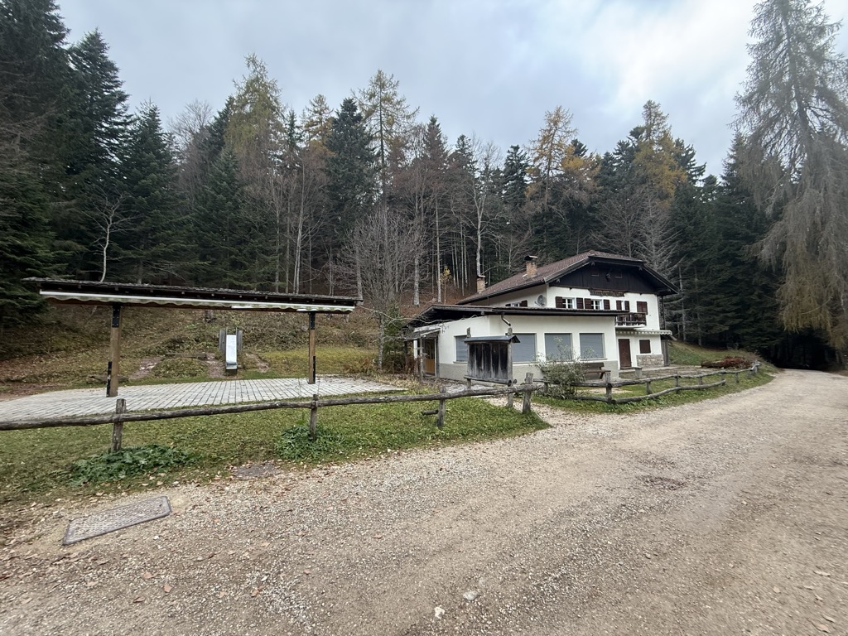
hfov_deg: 102.1
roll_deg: +1.7
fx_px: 343
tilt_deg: +4.2
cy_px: 318
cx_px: 424
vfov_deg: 85.7
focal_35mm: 14
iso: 125
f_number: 2.2
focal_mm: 2.22
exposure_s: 1/99
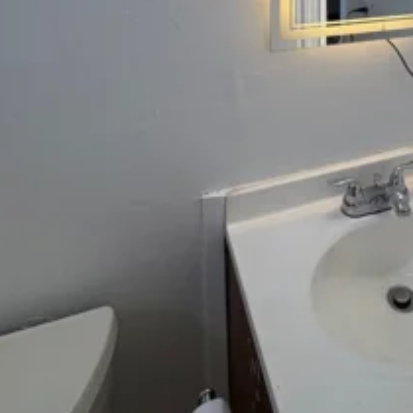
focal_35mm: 33
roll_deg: -0.6
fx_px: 445
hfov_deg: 47.7
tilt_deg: -7.2
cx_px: 315
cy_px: -47
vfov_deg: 39.9
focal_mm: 2.22
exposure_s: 1/120
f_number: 2.2
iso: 40
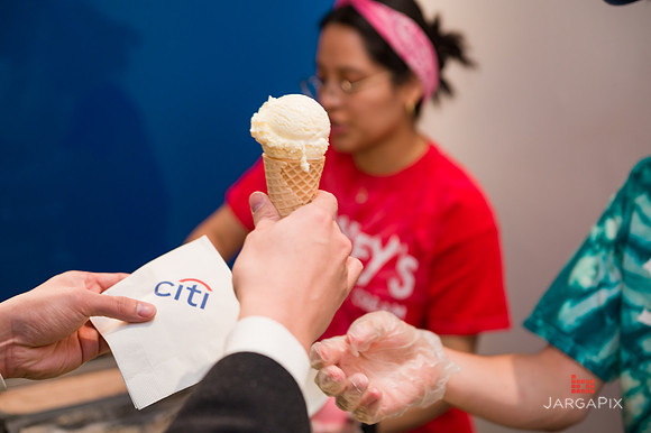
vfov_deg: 26.0
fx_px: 940
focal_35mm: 52
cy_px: 216
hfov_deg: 38.2
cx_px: 326
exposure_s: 1/200
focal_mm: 52
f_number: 4
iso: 500
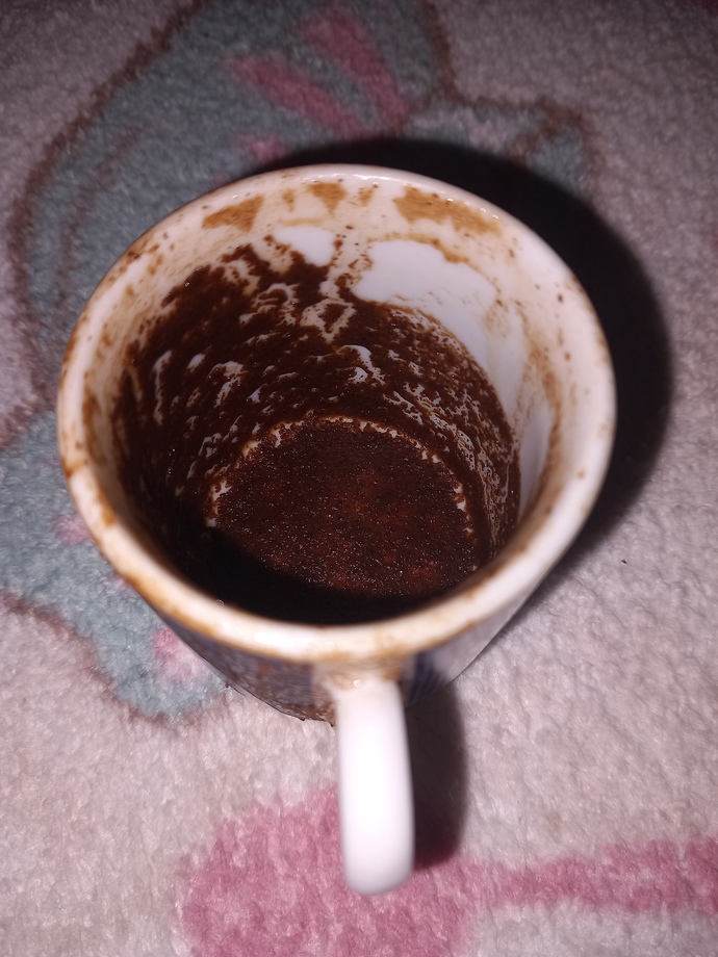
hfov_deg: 51.4
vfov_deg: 65.3
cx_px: 359
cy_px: 478
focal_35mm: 27
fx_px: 747
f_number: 1.8
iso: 25
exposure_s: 1/100
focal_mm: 4
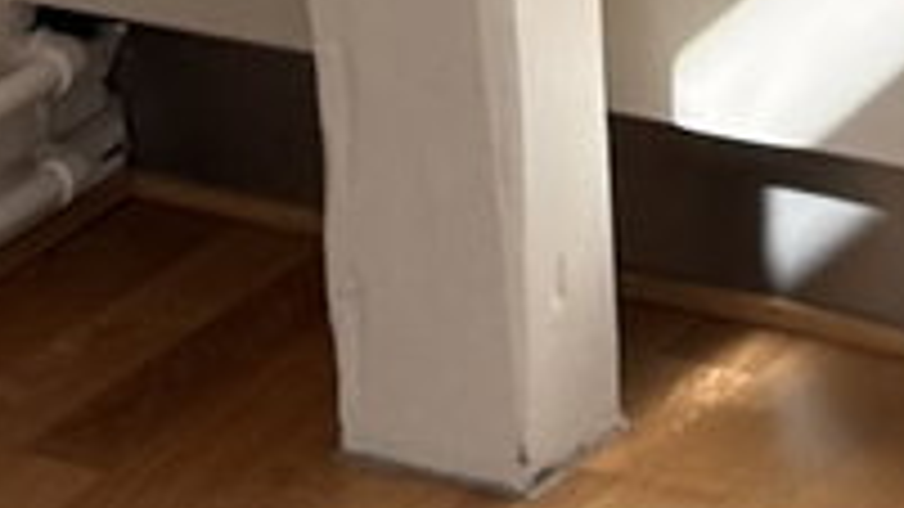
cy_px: -899
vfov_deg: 5.5
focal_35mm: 208
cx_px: 612
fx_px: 4985
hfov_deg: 10.4
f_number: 1.78
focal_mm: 6.76
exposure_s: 1/912
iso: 80
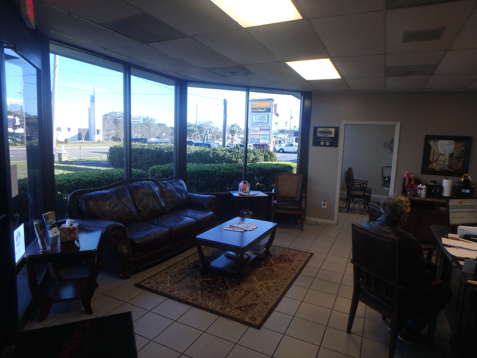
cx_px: 238
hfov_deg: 79.0
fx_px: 289
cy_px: 179
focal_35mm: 21
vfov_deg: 63.4
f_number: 3.5
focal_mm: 3.7
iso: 200
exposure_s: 1/60
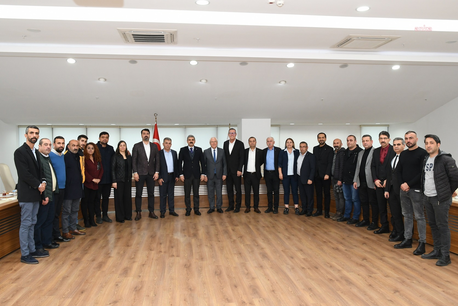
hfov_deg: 61.9
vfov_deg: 43.6
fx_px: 382
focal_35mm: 30
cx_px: 229
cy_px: 153
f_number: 8
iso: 1250
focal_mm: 20
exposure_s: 1/60
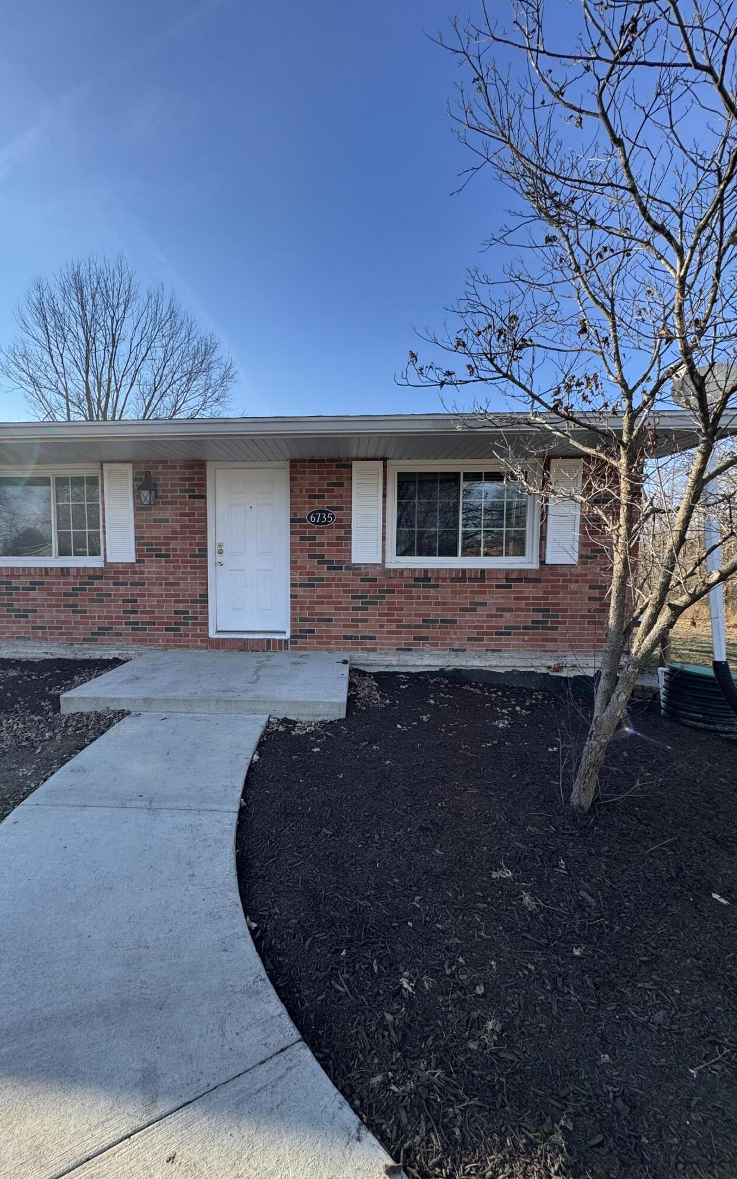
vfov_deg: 101.5
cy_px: 595
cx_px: 316
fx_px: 482
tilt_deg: -5.4
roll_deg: +0.0
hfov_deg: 74.4
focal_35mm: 15
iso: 40
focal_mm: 2.22
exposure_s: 1/508
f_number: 2.2
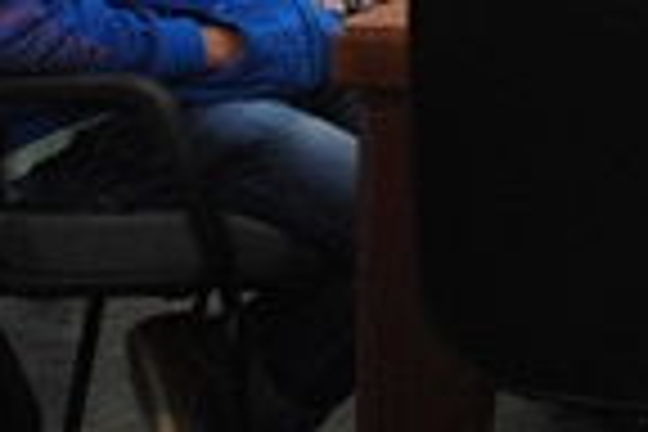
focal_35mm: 160
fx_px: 2880
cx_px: 1359
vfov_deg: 8.4
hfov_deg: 11.4
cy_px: -225
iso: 800
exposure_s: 1/30
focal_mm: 24
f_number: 4
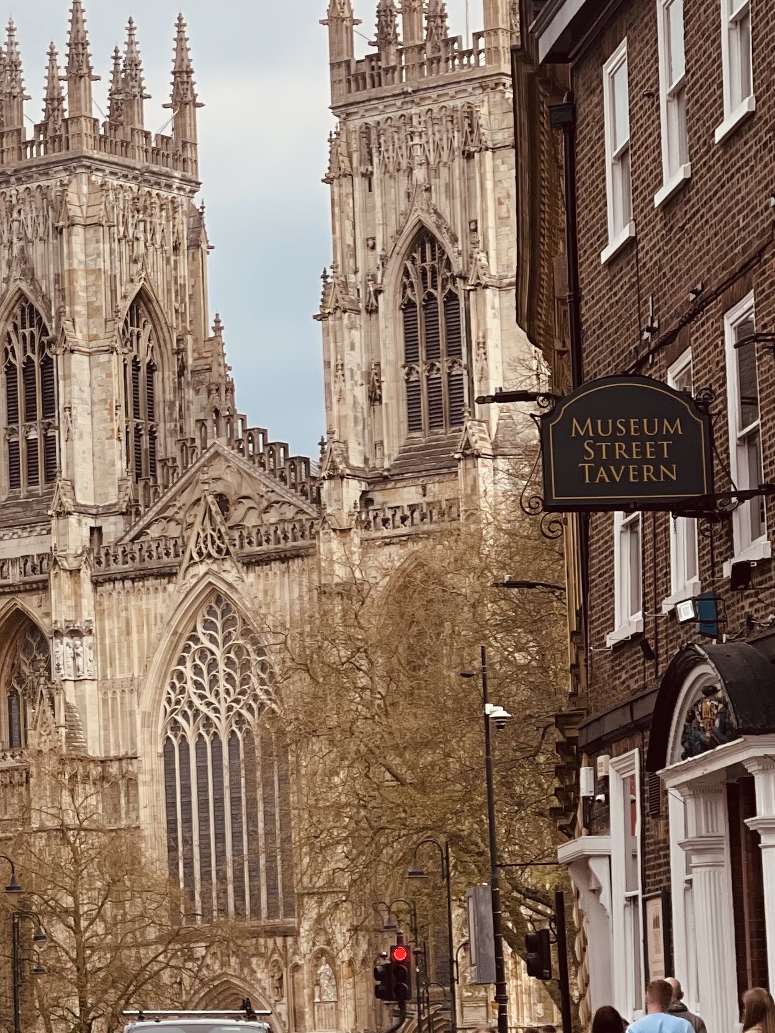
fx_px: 4626
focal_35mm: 155
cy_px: 619
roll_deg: +3.0
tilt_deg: +6.9
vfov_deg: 12.7
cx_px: -38
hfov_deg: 9.5
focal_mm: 7.5
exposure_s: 1/2137
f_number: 2.2
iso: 32
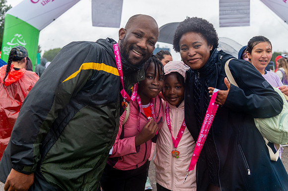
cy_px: 90
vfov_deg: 31.5
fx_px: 340
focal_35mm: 42
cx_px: 144
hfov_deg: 46.0
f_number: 4
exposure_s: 1/2500
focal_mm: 40
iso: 1600
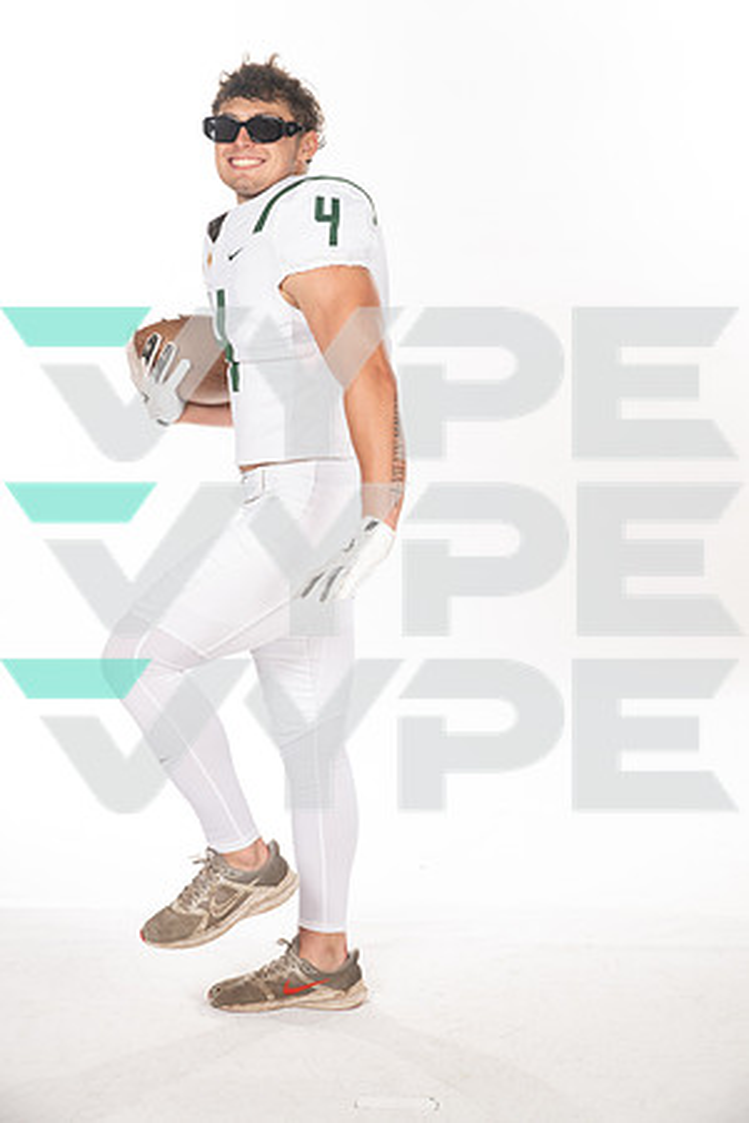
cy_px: 562
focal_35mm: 58
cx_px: 374
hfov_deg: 23.4
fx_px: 1810
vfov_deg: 34.5
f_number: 8
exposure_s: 1/400
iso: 640
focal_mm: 58
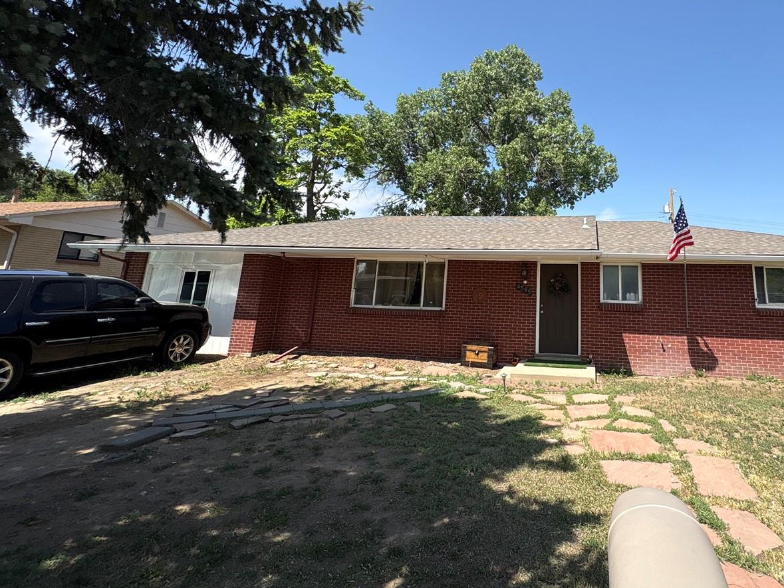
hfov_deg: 81.8
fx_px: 430
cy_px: 208
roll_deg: -1.3
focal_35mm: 19
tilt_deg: +11.2
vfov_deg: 67.2
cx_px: 523
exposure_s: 1/1110
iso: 40
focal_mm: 2.22
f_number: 2.2
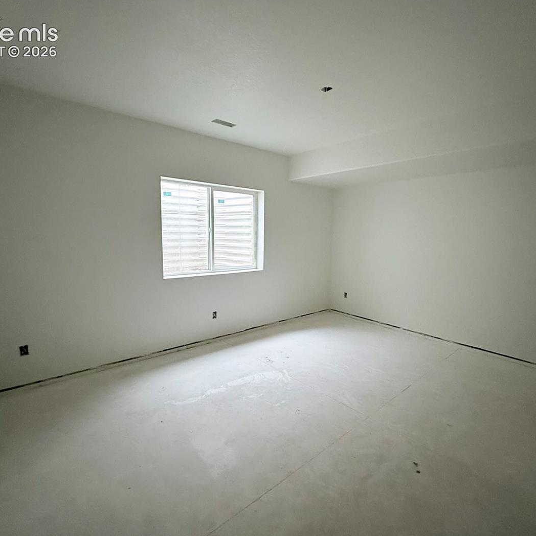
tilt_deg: -7.6
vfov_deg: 84.0
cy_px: 270
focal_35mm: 17
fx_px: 298
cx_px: 286
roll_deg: -1.9
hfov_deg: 83.9
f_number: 2.2
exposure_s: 1/60
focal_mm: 2.22
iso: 640
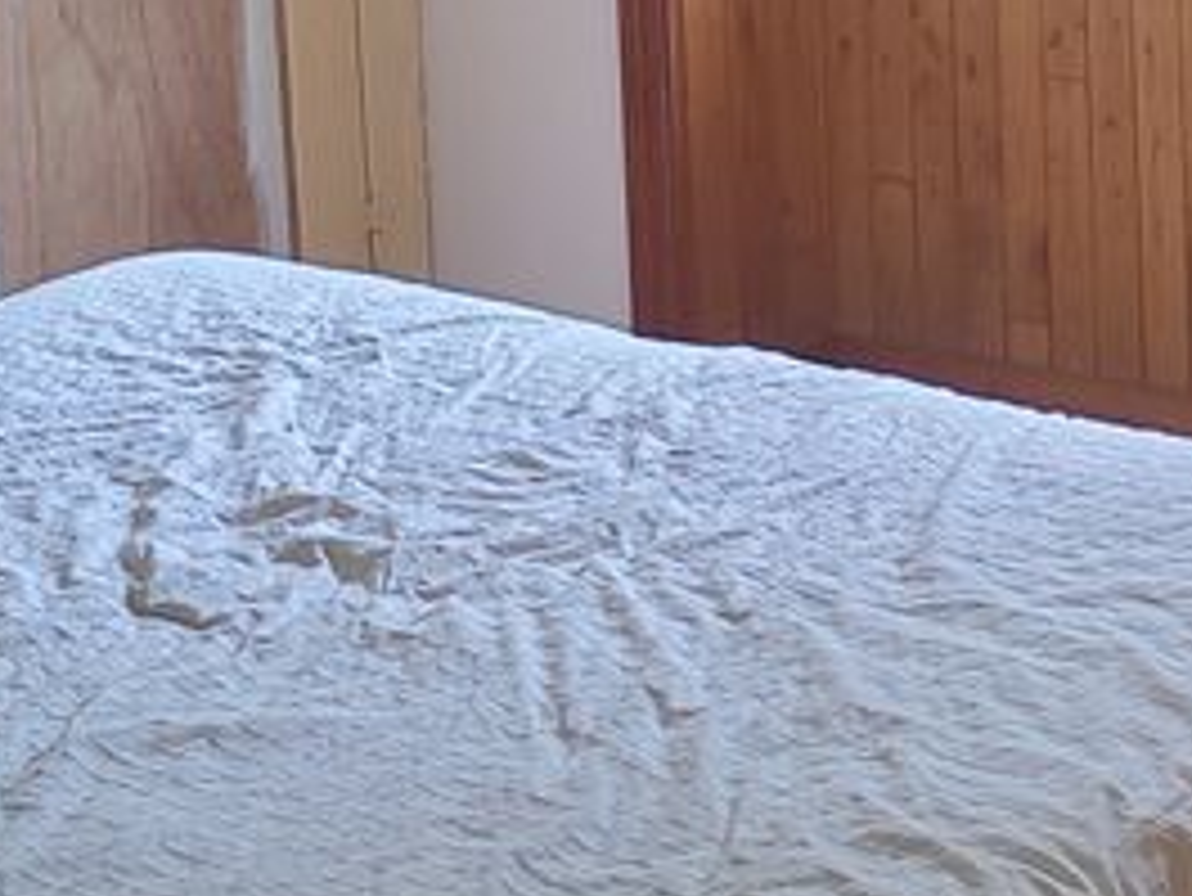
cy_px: -347
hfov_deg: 18.9
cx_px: 1066
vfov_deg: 13.8
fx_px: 3514
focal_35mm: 102
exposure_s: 1/100
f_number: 1.9
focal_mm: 5.52
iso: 500
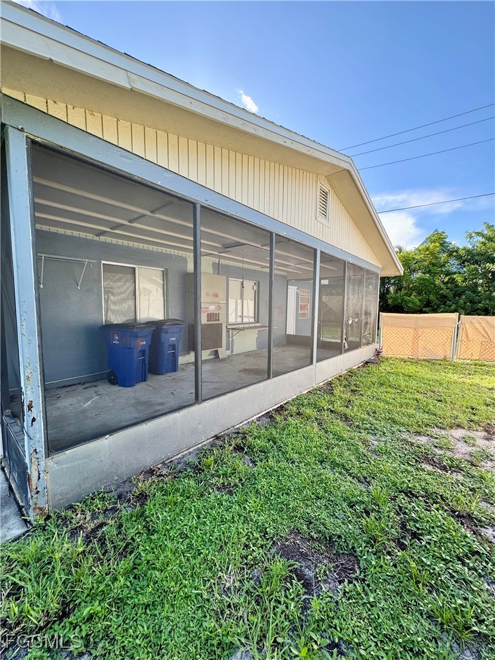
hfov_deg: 85.7
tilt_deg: -4.3
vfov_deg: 102.1
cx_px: 248
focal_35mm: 14
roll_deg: -0.1
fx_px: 267
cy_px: 330
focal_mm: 2.22
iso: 40
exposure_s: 1/201
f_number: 2.2
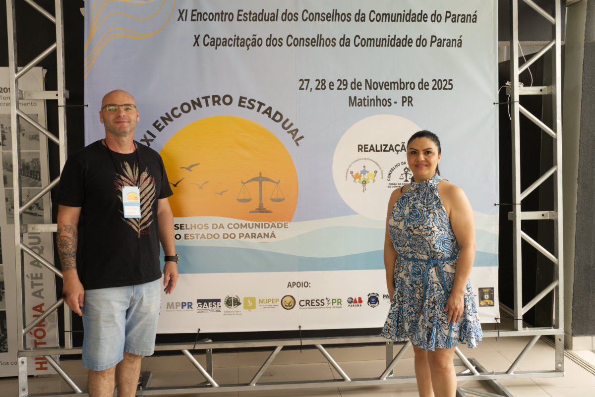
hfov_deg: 54.4
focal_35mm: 35
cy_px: 198
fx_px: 579
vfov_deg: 37.9
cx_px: 298
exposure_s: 1/100
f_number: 6.3
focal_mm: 35
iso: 500
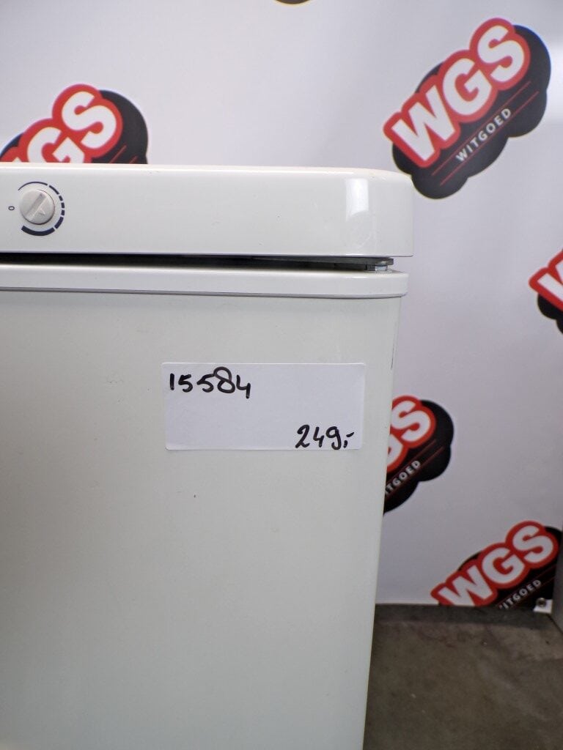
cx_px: 282
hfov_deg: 56.8
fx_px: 520
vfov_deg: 71.6
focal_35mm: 24
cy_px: 375
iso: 115
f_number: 3
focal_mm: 4.3
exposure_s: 1/34
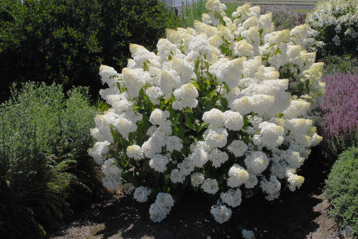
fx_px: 418
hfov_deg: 46.4
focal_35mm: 42
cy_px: 120
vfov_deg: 32.0
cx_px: 179
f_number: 13
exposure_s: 1/640
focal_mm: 28
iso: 400
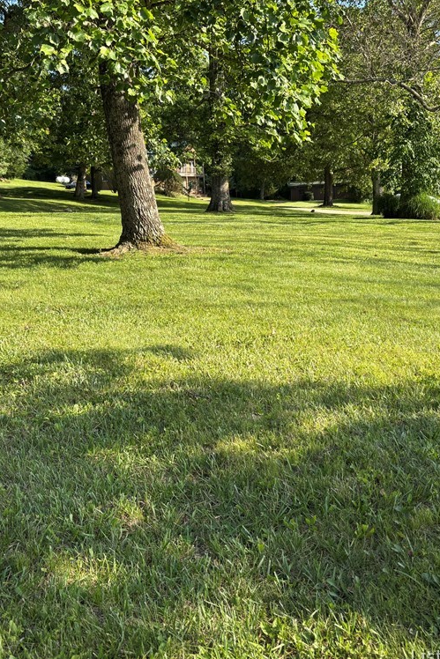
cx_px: 236
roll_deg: +4.5
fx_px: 678
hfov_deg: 35.9
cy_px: 333
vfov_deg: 51.9
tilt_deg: -10.0
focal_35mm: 37
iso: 50
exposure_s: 1/910
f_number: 1.6
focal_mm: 5.96
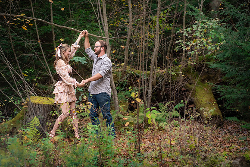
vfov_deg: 16.1
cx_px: 125
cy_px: 84
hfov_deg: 23.9
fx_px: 590
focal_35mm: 85
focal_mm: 85
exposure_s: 1/640
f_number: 2.8
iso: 1000
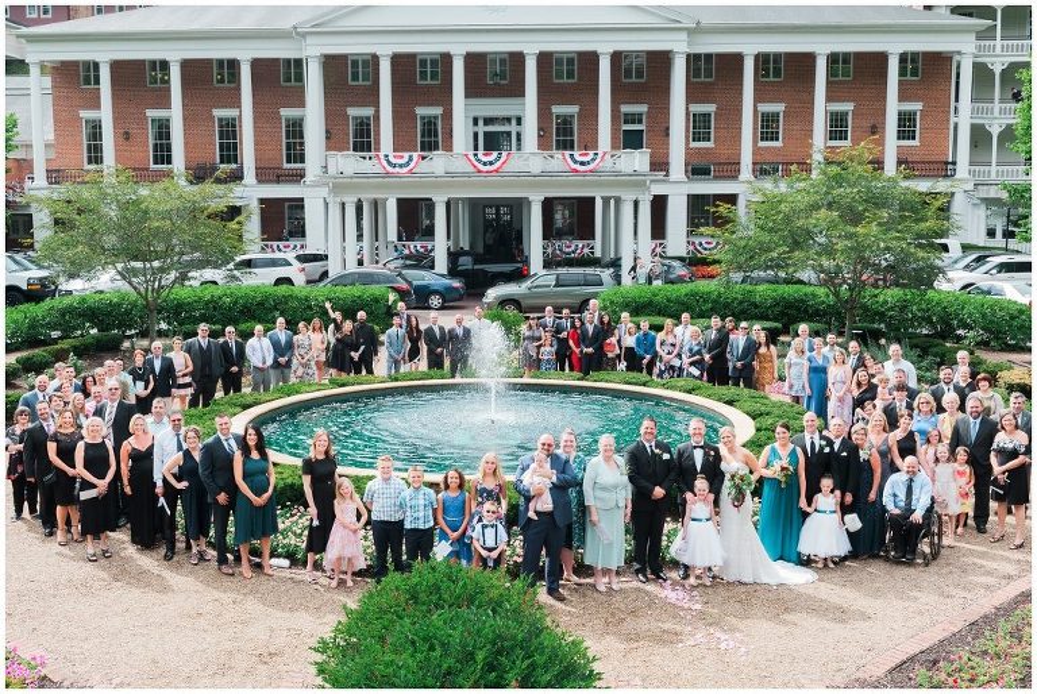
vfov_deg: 35.1
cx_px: 518
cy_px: 347
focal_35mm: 38
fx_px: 1096
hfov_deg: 50.6
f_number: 11
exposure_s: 1/125
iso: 250
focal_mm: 38
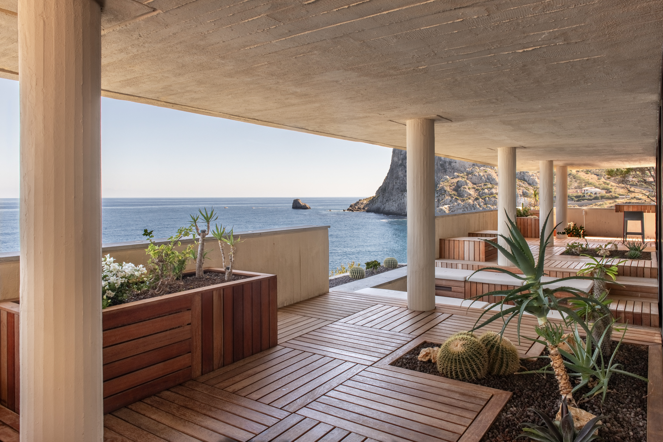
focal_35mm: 24
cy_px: 221
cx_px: 332
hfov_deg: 73.7
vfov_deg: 53.1
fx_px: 442
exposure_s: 1/640
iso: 250
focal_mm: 24
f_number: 11
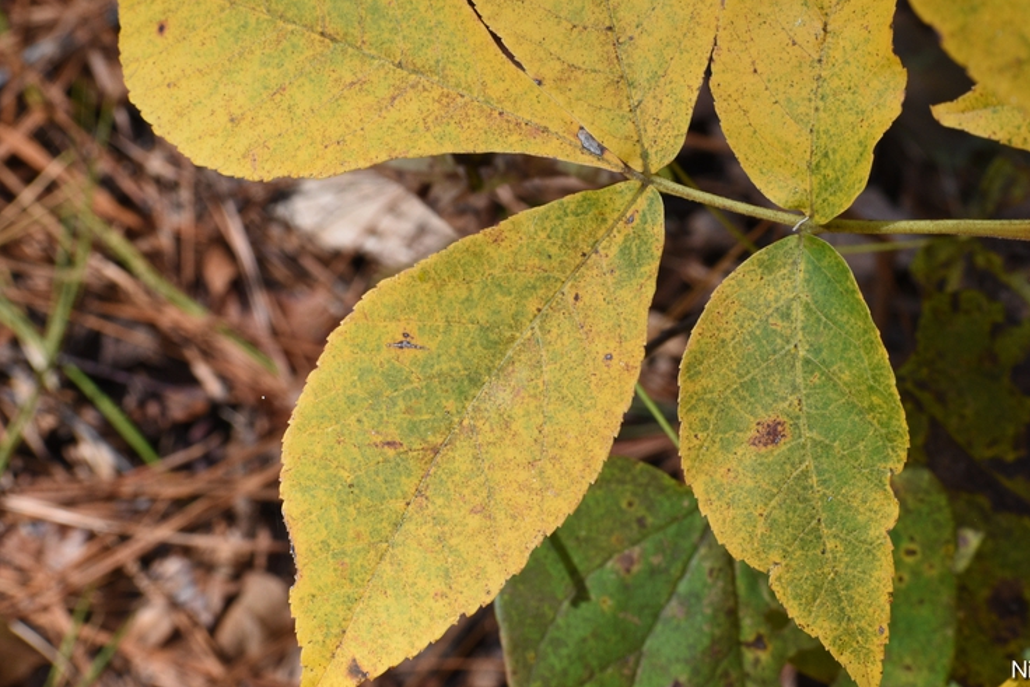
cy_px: 227
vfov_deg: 9.4
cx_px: 649
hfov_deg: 14.0
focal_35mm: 146
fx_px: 4178
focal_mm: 70
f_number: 11
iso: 500
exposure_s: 1/125
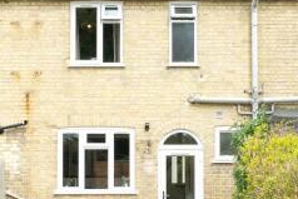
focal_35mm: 70
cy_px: 161
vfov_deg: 19.3
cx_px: 138
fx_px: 580
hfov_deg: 28.8
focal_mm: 35
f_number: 7.1
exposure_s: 1/1000
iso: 400
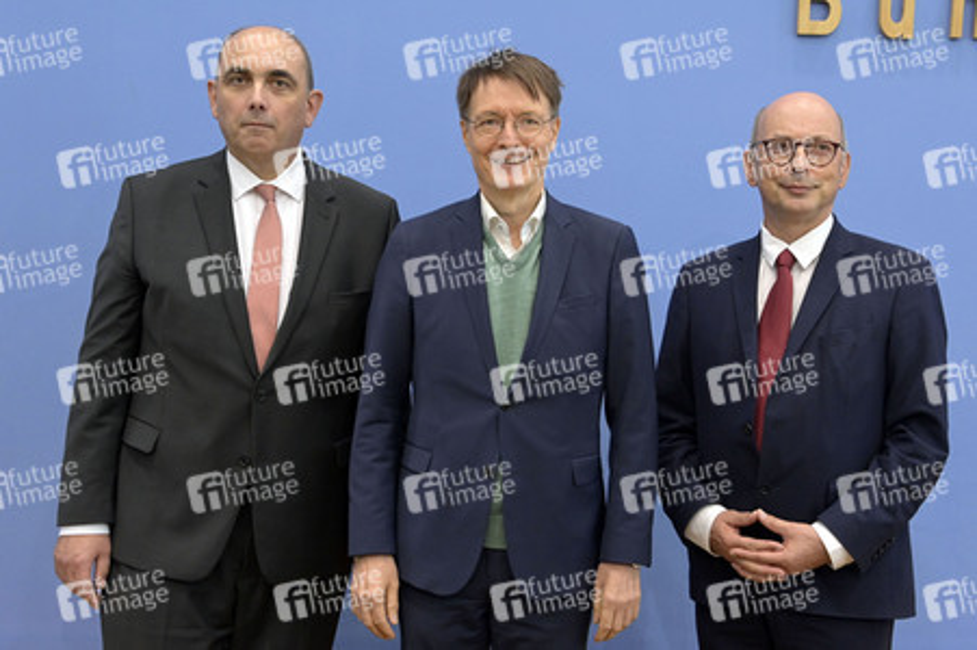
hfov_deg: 44.5
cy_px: 325
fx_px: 1193
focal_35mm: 44
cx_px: 488
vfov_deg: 30.5
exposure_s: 1/400
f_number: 6.3
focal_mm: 44
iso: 5000
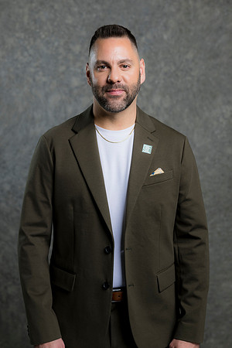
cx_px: 116
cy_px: 174
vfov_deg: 23.9
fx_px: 822
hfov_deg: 16.1
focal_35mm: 85
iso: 125
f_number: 5
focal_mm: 85
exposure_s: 1/200
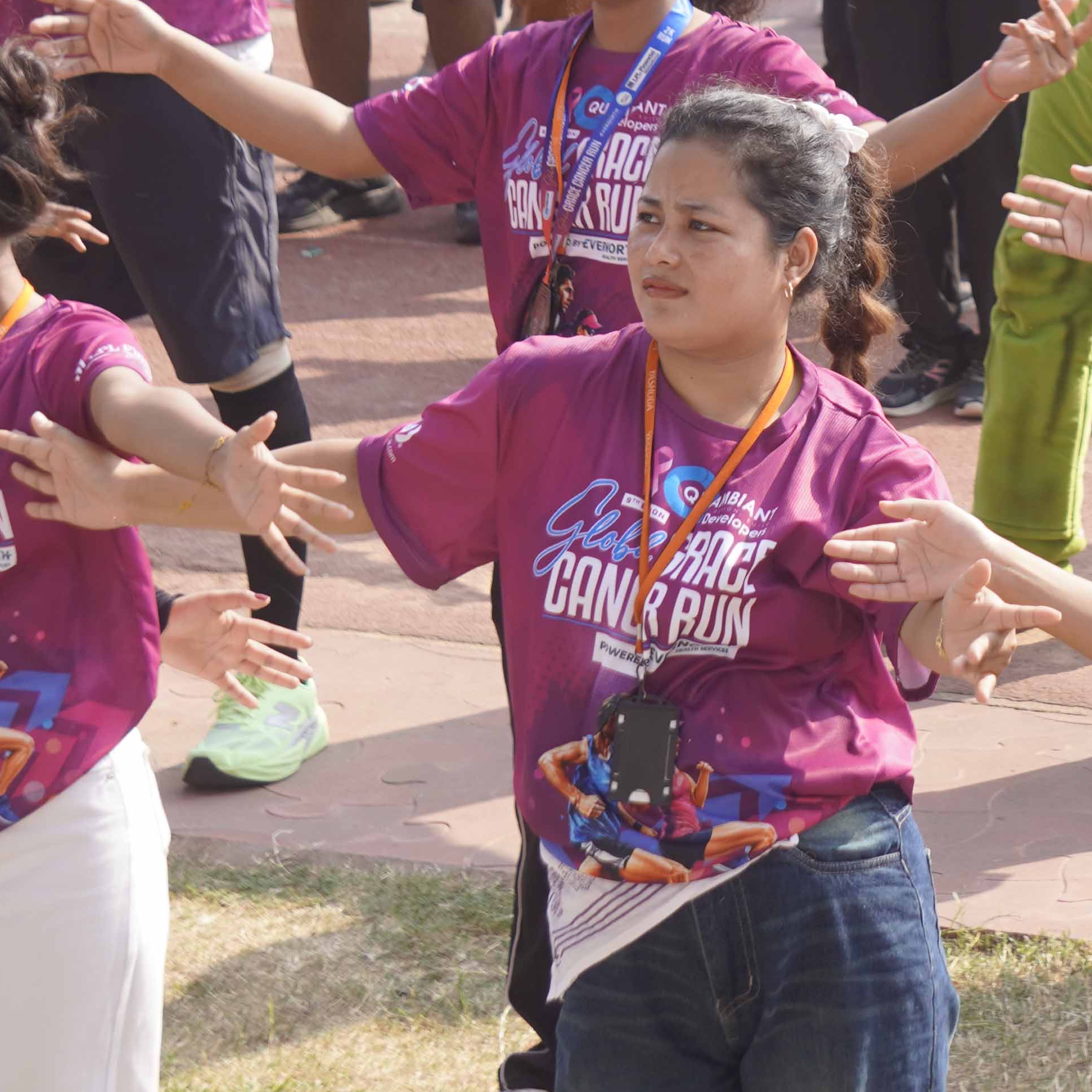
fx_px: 8994
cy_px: 159
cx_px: 1135
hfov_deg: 6.9
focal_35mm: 252
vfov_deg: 6.9
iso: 100
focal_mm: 64
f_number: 5
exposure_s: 1/250
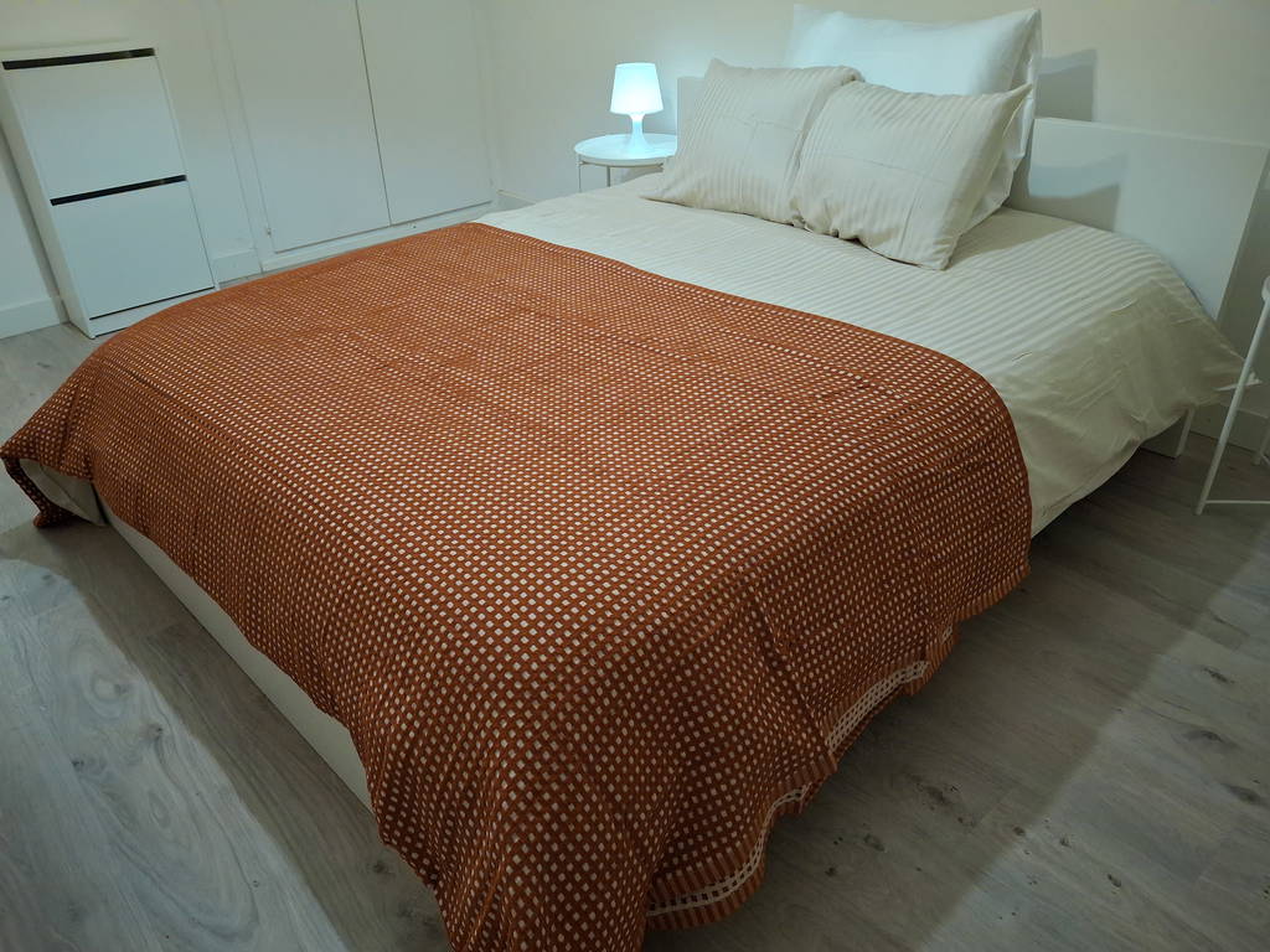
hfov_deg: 69.4
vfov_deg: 54.9
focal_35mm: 25
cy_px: 476
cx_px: 635
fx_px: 917
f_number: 1.8
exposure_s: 1/25
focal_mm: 4.69
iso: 640
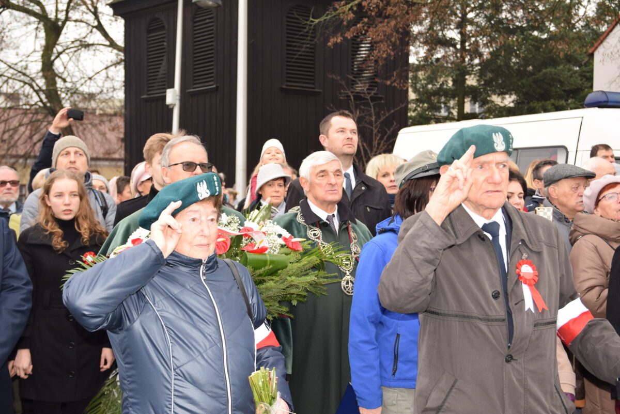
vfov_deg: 26.5
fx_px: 879
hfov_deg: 38.9
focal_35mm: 51
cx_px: 310
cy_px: 207
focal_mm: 34
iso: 400
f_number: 5
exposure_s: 1/200
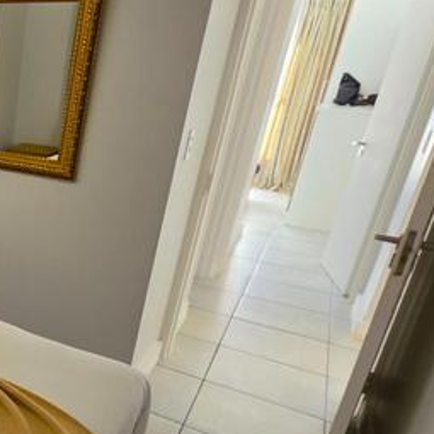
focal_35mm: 36
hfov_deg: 33.6
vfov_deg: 45.8
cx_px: -129
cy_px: 262
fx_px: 511
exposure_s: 1/100
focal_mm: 2.2
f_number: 1.9
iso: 80
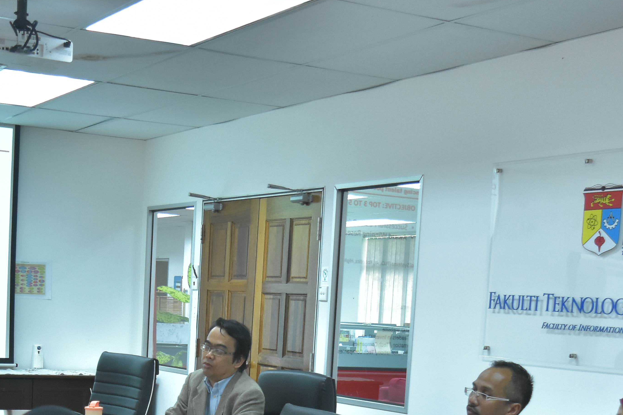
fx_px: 1196
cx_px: 226
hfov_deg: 29.1
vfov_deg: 19.0
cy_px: 445
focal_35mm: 69
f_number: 3.8
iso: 1600
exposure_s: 1/125
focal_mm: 21
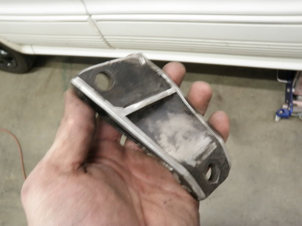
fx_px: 244
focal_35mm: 28
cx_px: 151
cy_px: 113
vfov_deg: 49.7
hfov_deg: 63.4
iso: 200
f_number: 3.5
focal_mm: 5
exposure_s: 1/5
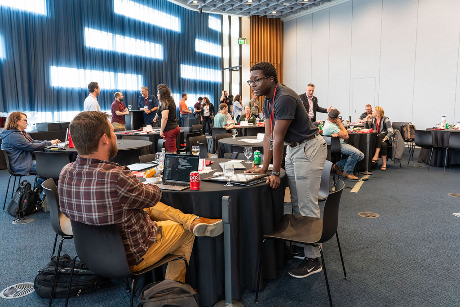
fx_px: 358
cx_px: 230
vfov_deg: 46.4
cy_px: 154
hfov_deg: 65.5
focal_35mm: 28
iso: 4000
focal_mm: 28
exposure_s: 1/160
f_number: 5
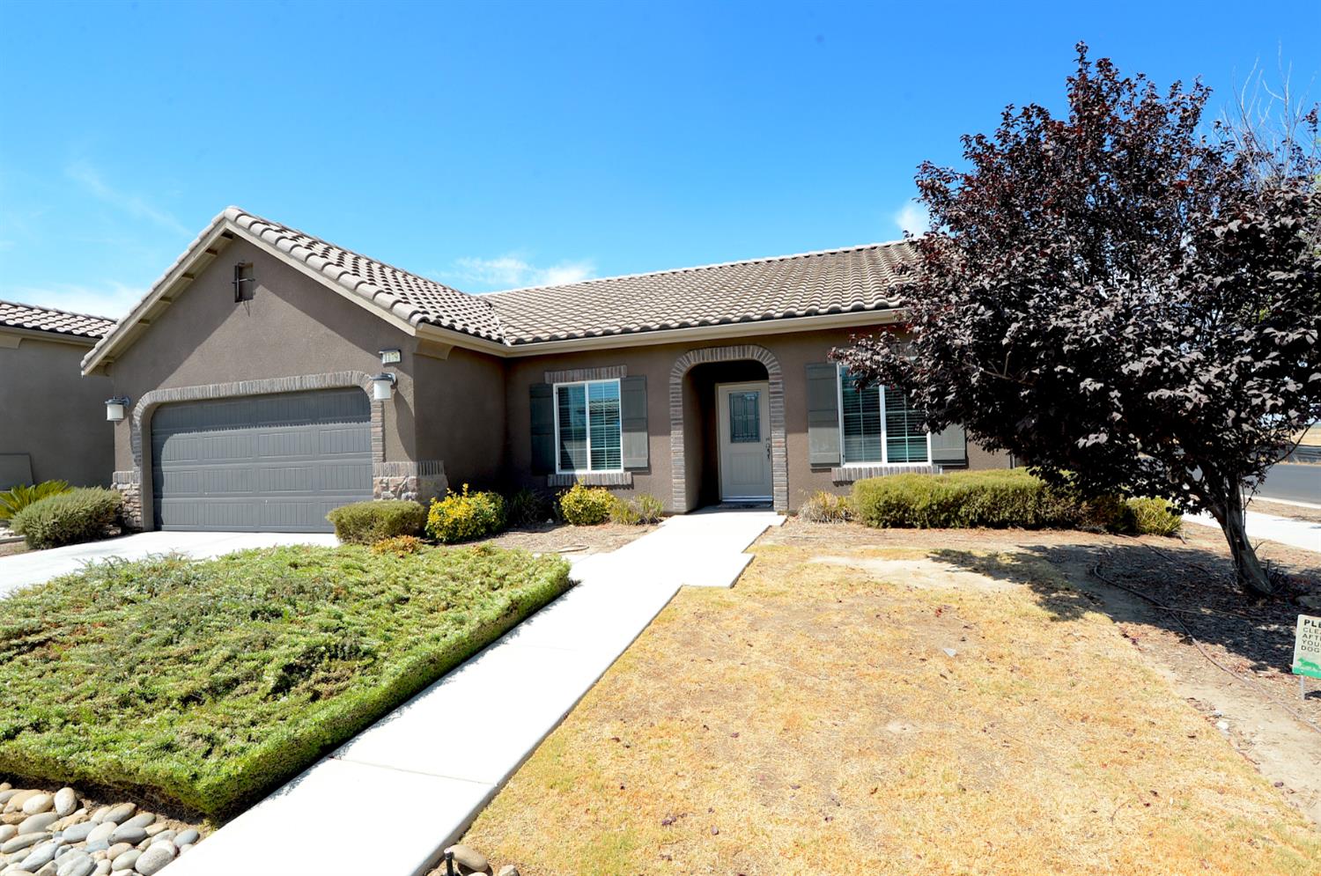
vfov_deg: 70.3
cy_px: 438
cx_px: 660
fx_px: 623
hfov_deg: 93.4
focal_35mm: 17
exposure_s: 1/320
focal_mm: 17
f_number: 9
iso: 400
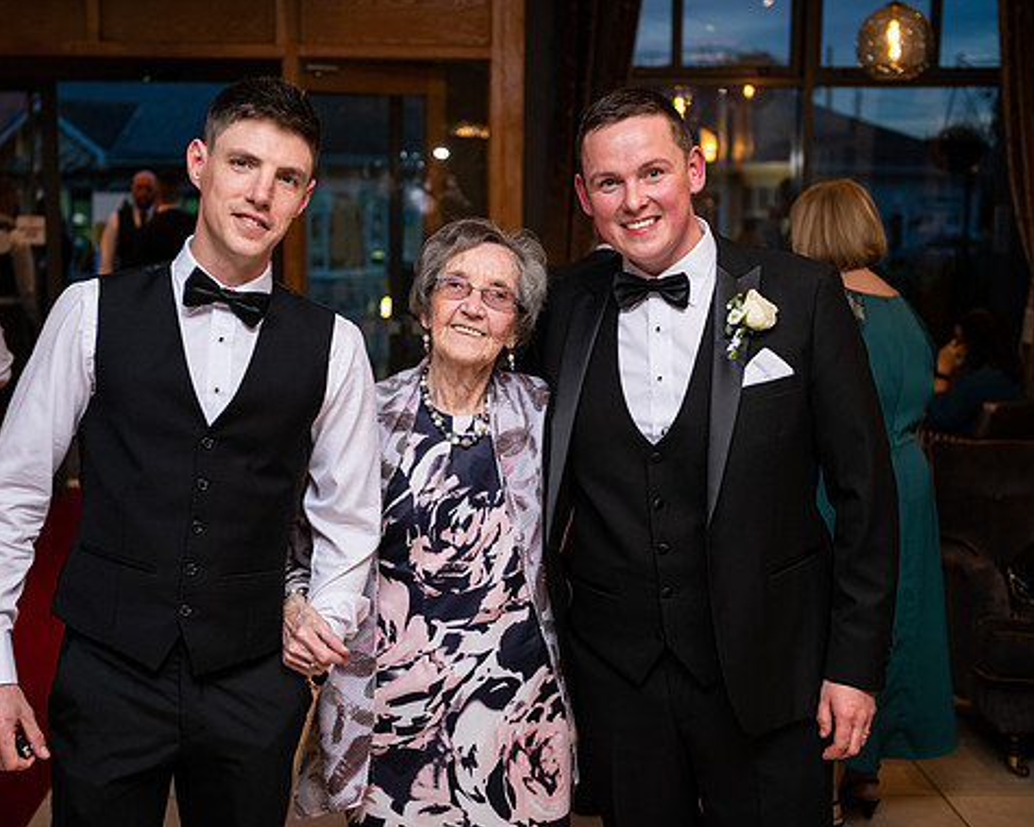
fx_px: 1683
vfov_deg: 27.6
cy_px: 419
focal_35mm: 55
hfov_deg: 34.1
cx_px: 492
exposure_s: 1/160
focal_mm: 48
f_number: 3.5
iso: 640
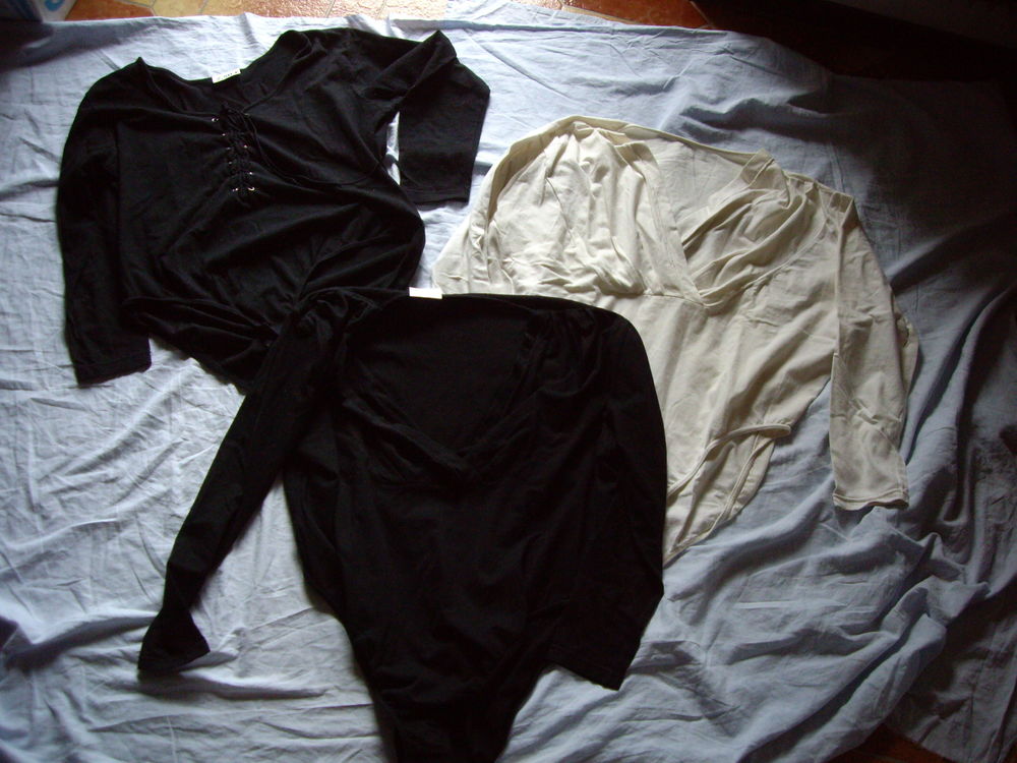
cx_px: 508
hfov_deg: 49.0
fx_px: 1116
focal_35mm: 38
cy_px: 382
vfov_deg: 37.7
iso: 200
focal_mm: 6.2
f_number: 2.7
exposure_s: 1/40
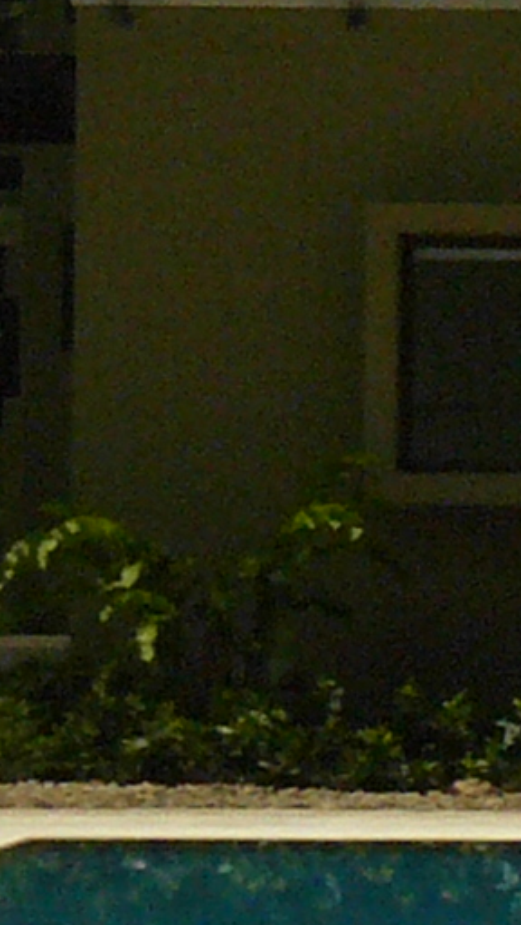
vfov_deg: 9.0
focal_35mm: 240
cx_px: 1433
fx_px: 5886
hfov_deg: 4.9
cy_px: 400
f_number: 8
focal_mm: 6.1
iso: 200
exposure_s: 1/1600
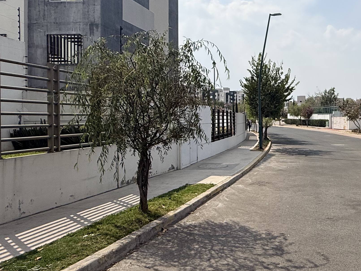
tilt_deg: -0.1
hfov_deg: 48.4
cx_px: 308
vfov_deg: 40.6
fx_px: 365
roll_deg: +0.2
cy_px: 118
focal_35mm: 35
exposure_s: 1/4762
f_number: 2.2
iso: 50
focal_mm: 2.22
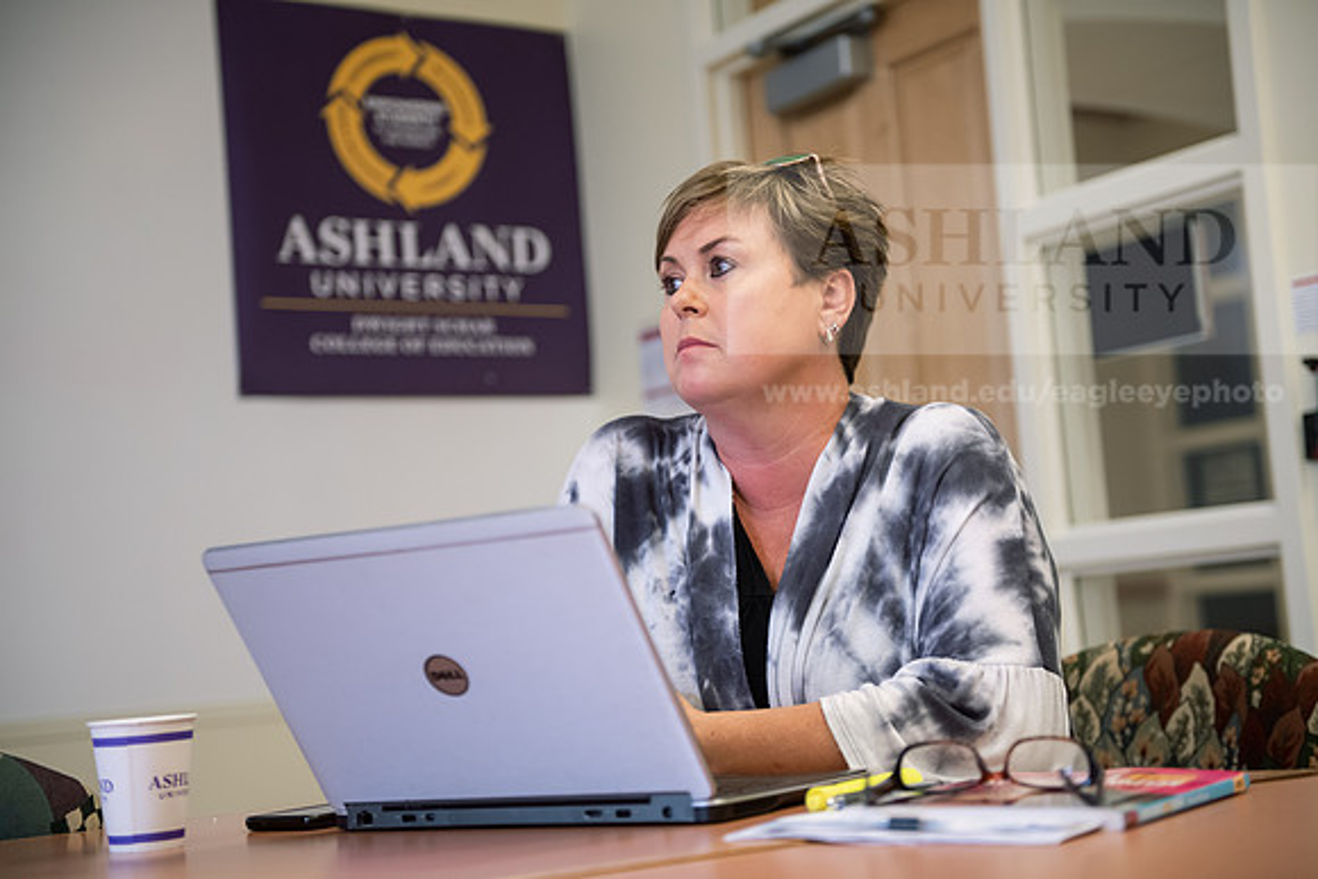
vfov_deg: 24.2
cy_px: 440
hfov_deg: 35.6
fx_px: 2051
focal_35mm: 56
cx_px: 659
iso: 1000
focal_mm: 56
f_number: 2.8
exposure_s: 1/200
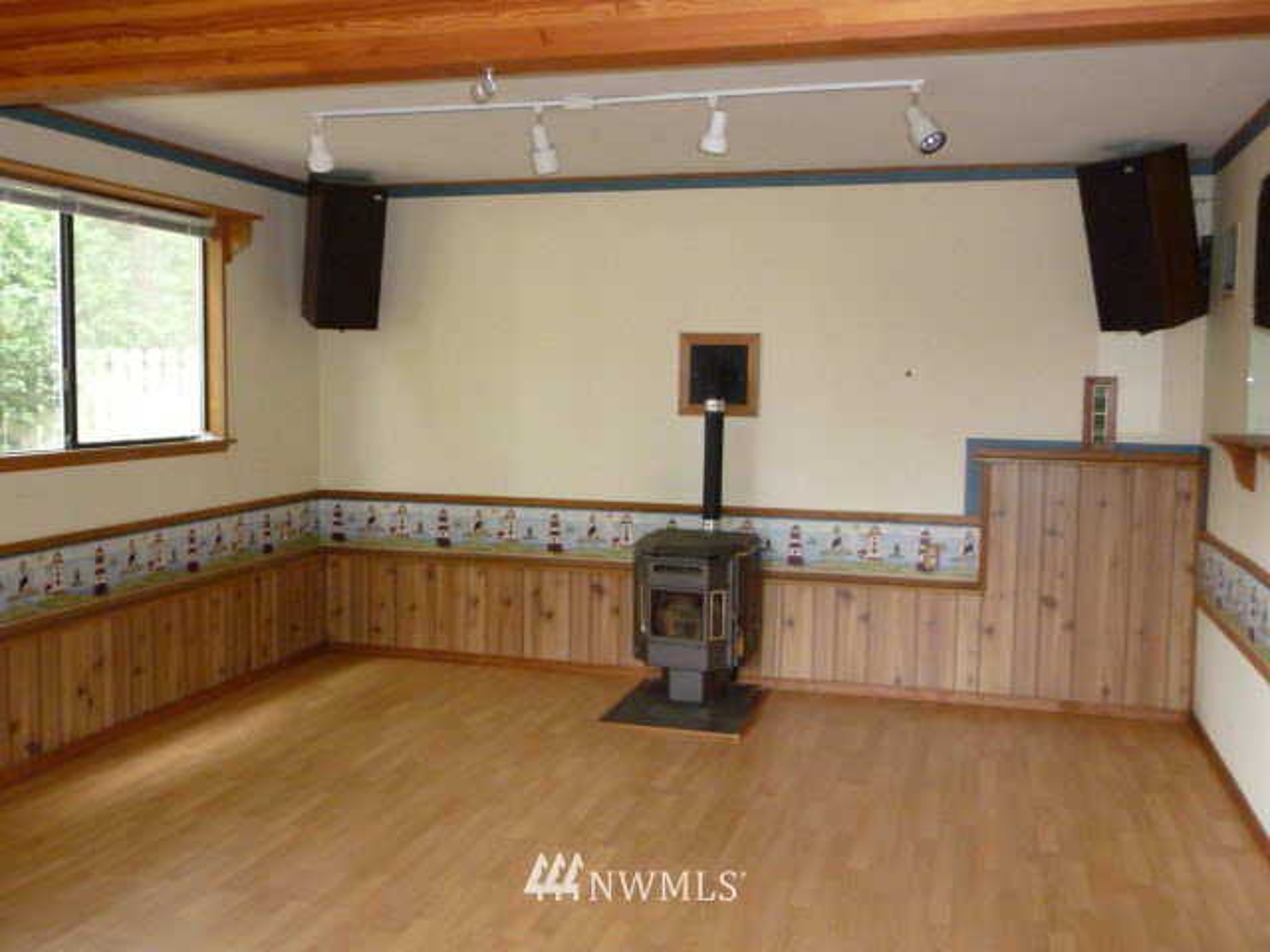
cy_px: 476
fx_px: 1211
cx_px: 635
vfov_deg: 42.9
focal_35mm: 33
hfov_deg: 55.4
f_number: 3.3
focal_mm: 4.7
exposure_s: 1/30
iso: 500
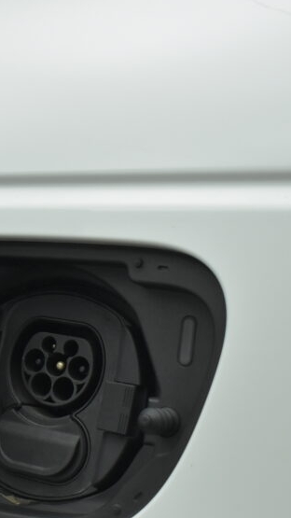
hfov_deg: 12.9
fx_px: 1235
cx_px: -106
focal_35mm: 90
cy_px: 308
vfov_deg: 23.6
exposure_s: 1/125
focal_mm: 31
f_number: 5
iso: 1600
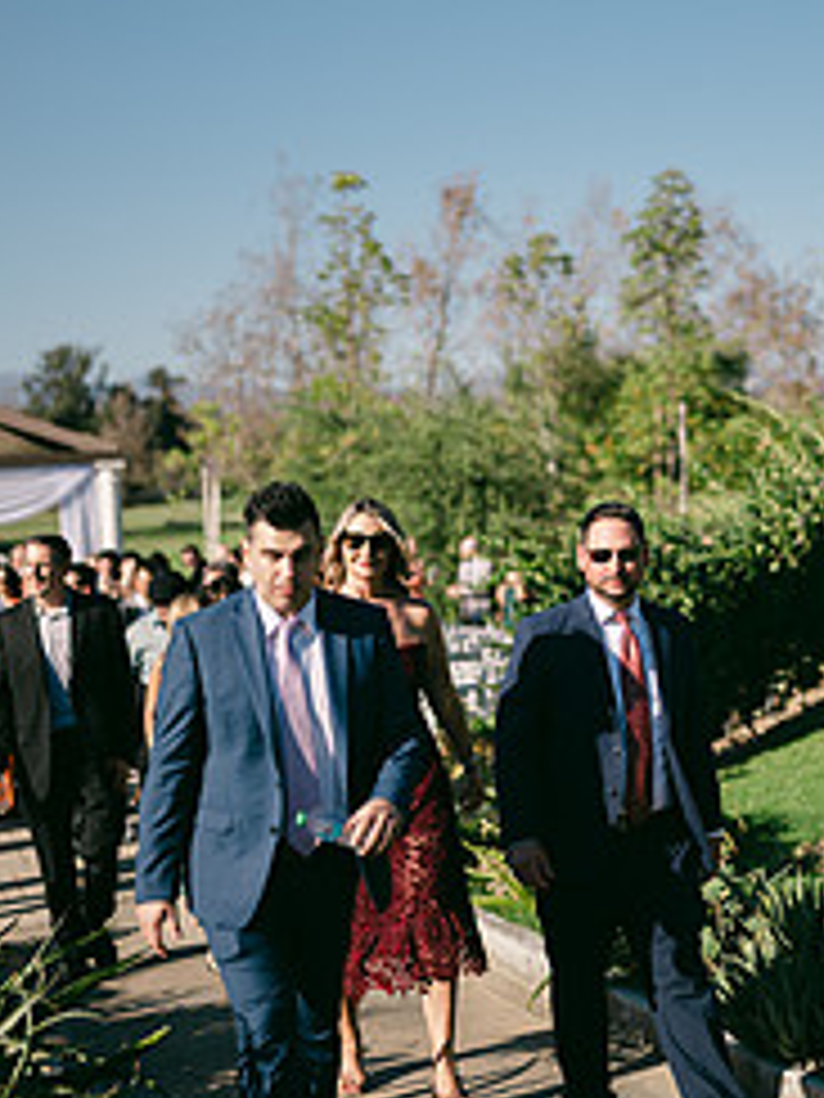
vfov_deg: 31.2
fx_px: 1968
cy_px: 572
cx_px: 585
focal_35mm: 62
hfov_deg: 23.5
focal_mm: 35
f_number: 1.3
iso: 64
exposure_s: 1/10000
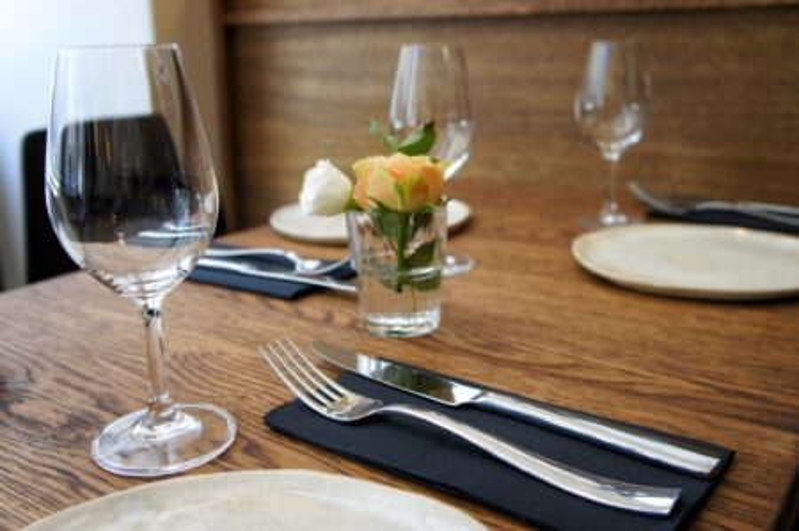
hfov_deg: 55.2
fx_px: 765
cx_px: 400
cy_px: 266
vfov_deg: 38.3
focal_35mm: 34
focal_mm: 23
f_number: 4
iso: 200
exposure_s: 1/40
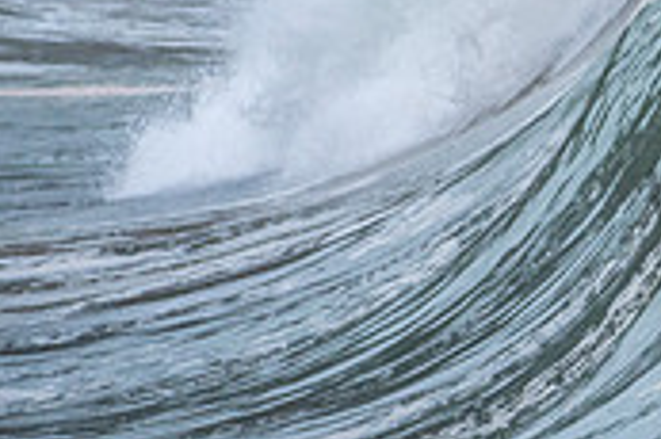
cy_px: 197
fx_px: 46244
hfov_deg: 0.8
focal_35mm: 2521
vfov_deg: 0.5
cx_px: 1039
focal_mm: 500
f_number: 5.6
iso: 560
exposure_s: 1/1000
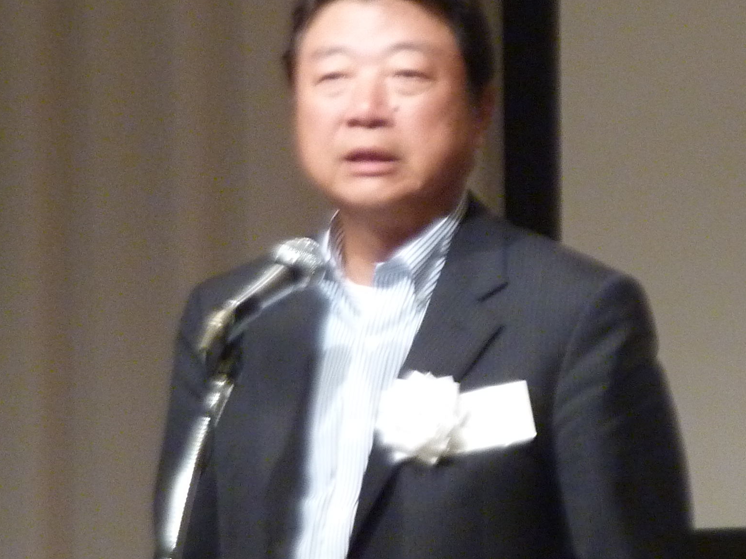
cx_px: 387
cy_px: 257
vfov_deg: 2.1
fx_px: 15234
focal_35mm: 707
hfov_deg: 2.8
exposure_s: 1/40
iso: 400
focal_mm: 49.2
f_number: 4.9
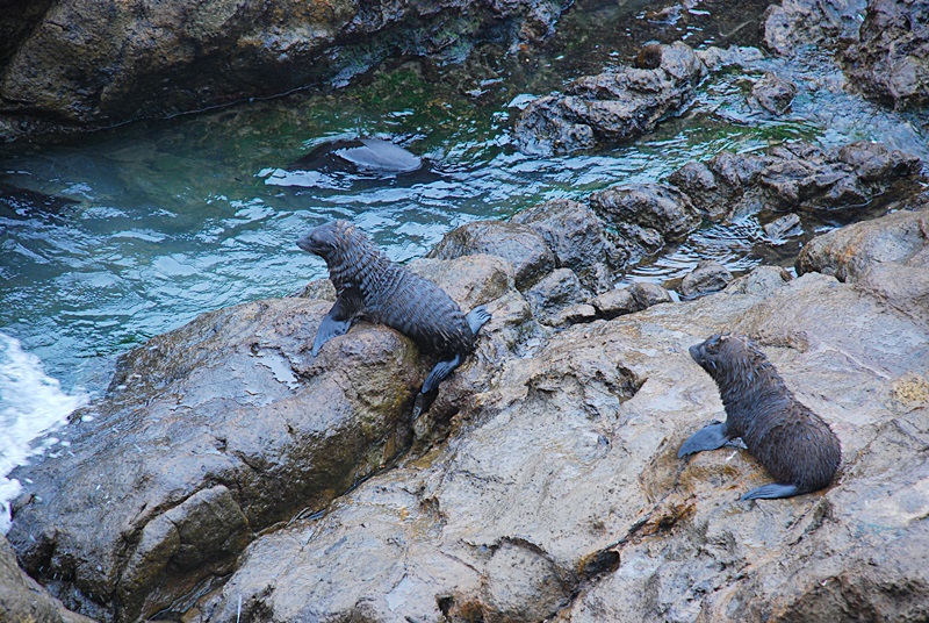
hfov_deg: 10.1
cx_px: 464
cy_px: 312
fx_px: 5233
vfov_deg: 6.8
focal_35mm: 202
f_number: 6.3
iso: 400
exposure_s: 1/125
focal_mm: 135
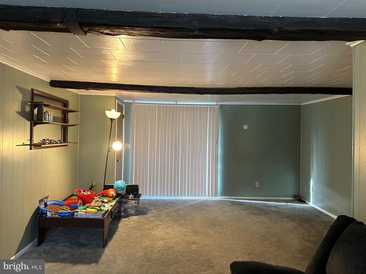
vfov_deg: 56.8
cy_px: 137
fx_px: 254
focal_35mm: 24
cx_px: 183
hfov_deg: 71.6
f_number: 1.78
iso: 320
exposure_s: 1/60
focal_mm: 6.86
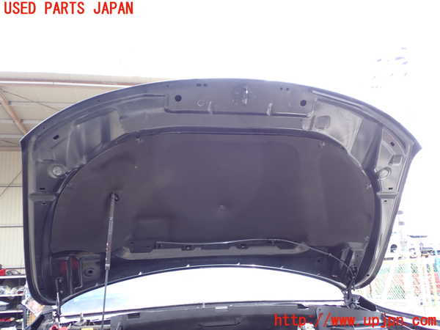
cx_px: 220
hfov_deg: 51.4
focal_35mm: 36
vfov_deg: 39.7
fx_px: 458
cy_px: 165
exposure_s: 1/100
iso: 100
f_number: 2.5
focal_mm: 6.37
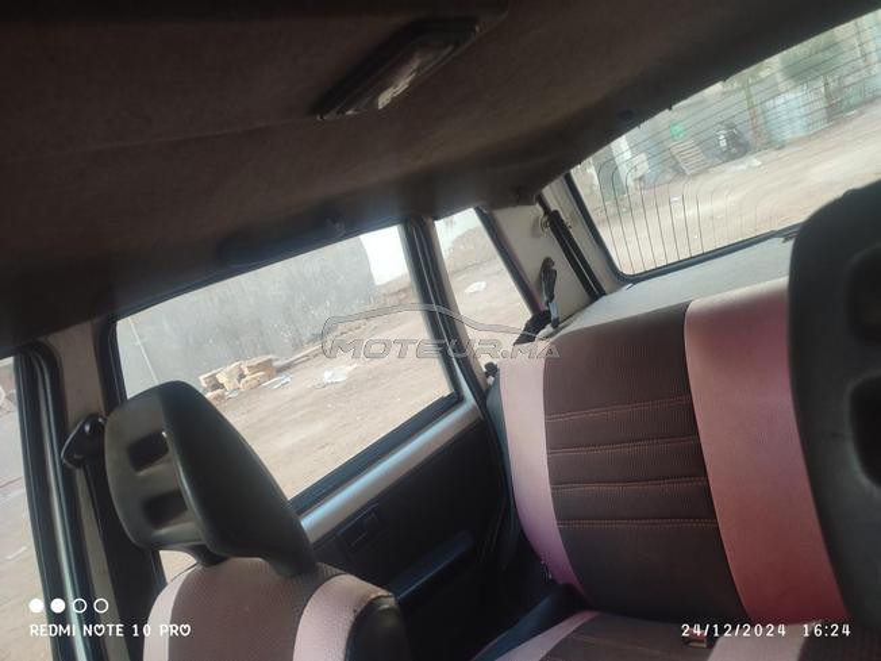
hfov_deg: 69.4
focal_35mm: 25
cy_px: 330
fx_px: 636
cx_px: 440
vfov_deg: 54.9
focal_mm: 6.04
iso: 179
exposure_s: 1/50
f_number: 1.9
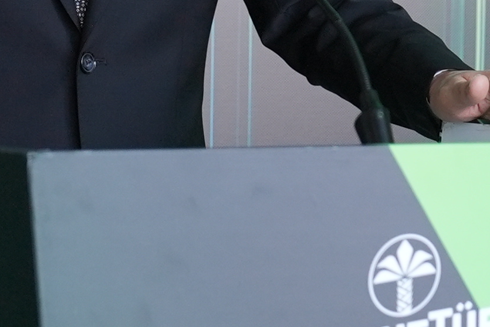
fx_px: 3596
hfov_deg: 7.8
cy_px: 36
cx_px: 429
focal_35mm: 264
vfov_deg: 5.2
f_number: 2.8
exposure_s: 1/200
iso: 1000
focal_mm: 52
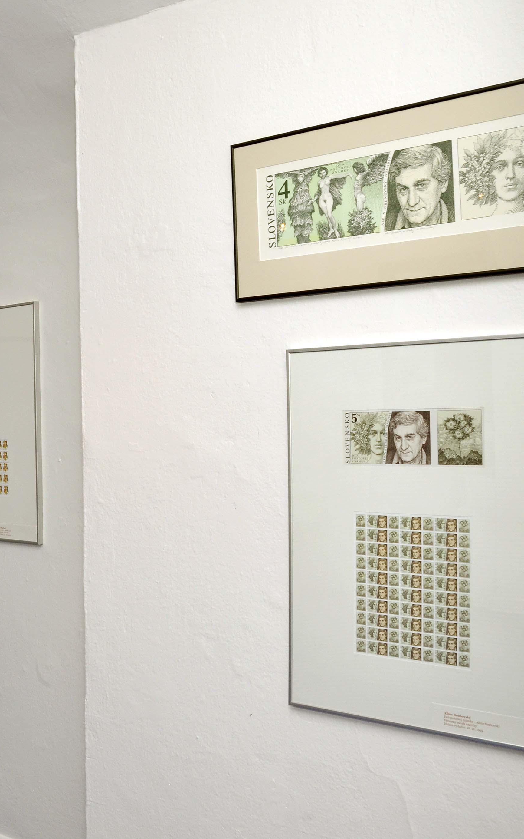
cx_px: 33
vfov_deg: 47.2
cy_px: 426
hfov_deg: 29.1
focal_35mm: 42
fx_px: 960
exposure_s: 1/60
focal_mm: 18
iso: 320
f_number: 9
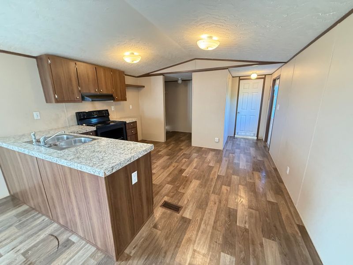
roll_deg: +0.1
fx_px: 143
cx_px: 176
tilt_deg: -11.2
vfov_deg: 85.7
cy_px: 132
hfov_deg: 102.1
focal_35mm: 14
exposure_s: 1/60
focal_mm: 2.22
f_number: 2.2
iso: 500
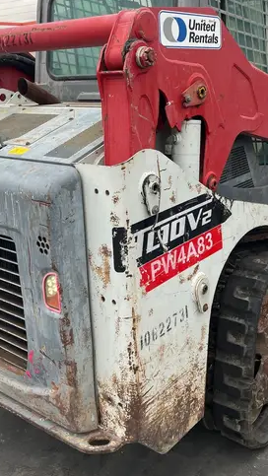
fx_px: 543
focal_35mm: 43
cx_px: 184
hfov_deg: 27.5
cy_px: 151
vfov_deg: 46.5
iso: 50
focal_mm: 5.1
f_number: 1.6
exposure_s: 1/307
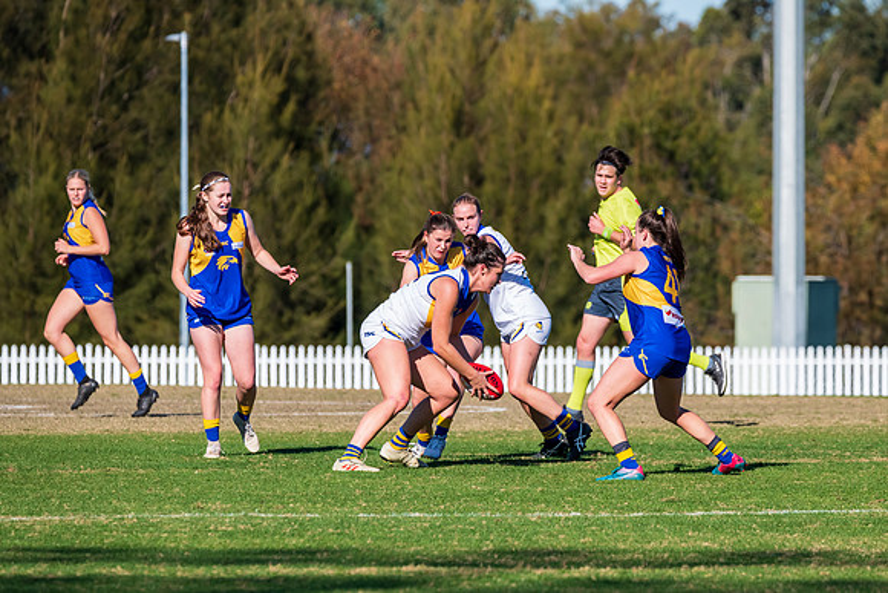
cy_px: 324
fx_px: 10417
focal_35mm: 422
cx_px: 490
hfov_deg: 4.9
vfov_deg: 3.3
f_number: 10
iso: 800
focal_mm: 380
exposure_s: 1/2000
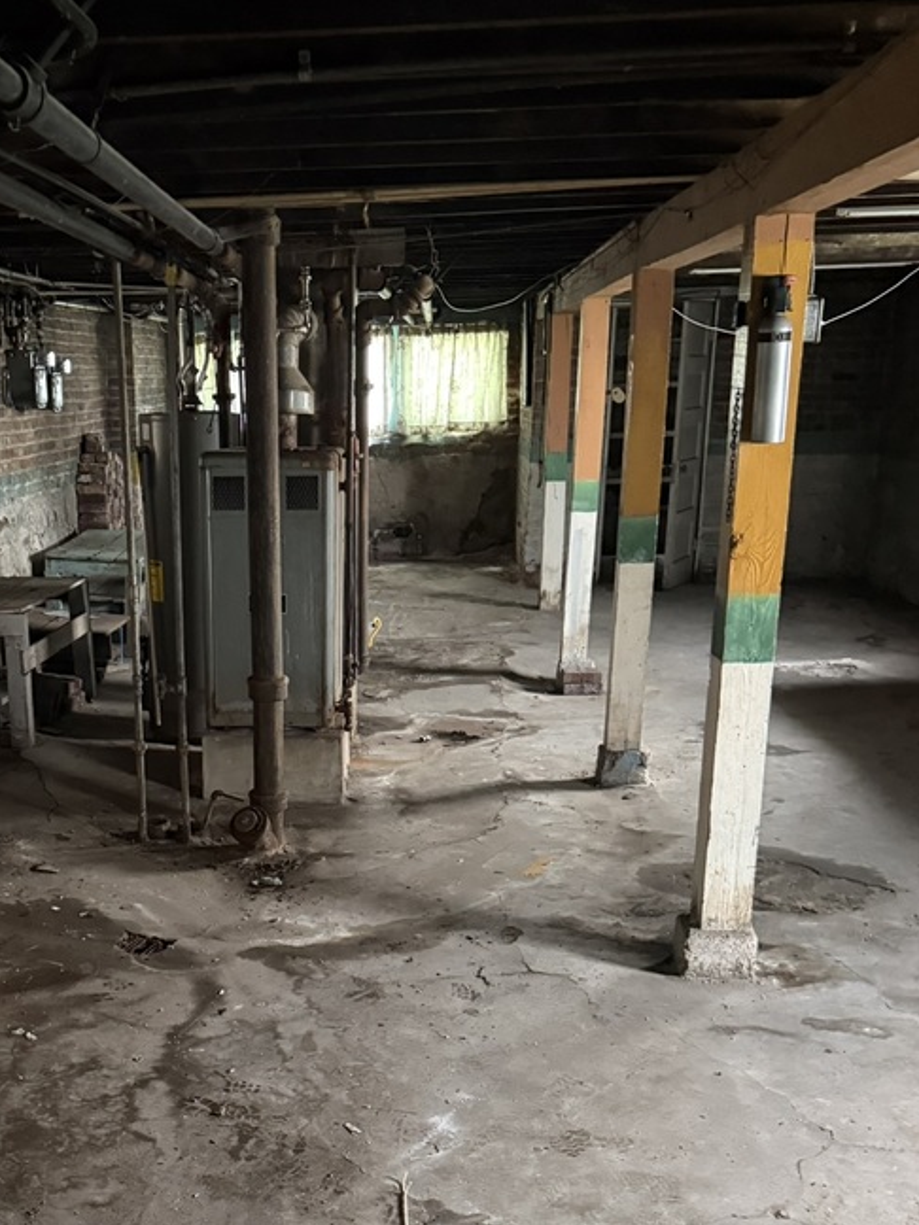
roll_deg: +0.5
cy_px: 885
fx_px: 1416
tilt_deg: -18.9
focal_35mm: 40
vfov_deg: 45.5
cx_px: 265
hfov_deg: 35.4
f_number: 1.78
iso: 1000
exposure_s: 1/32
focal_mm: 6.76
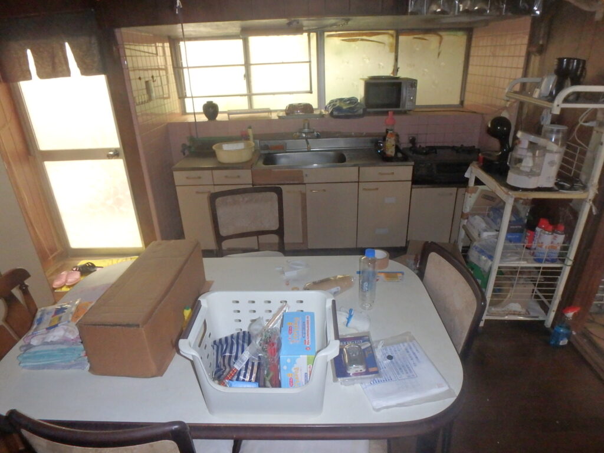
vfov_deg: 63.4
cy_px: 226
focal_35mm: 21
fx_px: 366
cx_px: 302
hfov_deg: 79.0
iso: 500
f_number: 6
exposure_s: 1/30
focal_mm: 3.7
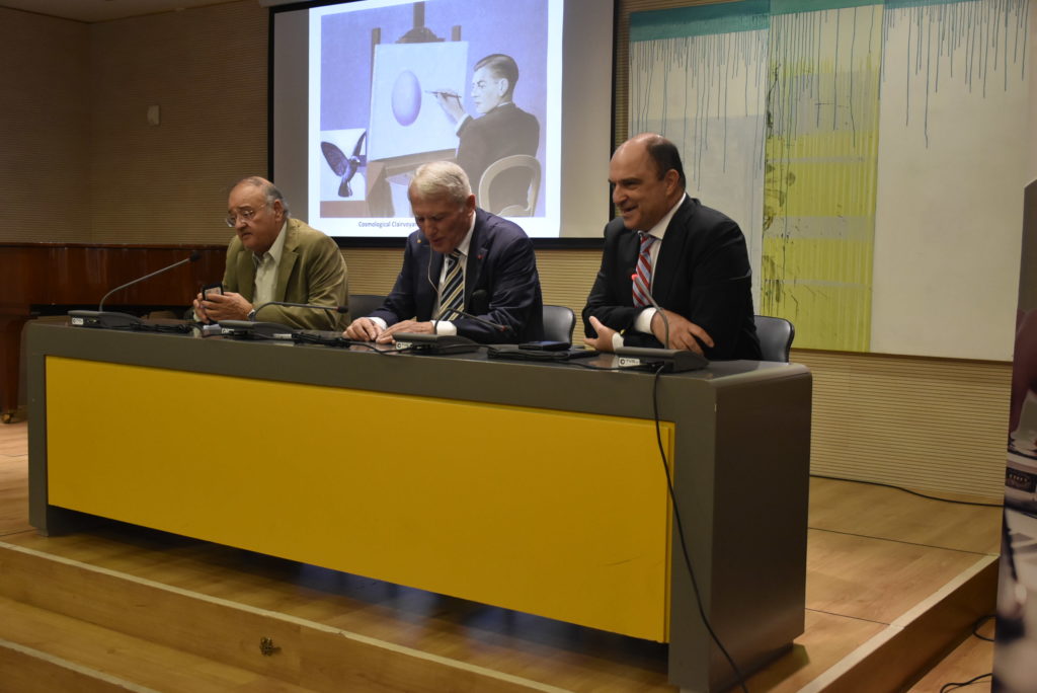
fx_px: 1167
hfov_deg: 47.9
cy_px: 346
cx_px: 518
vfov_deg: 33.1
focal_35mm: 40
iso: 1600
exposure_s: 1/100
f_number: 4.5
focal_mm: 27
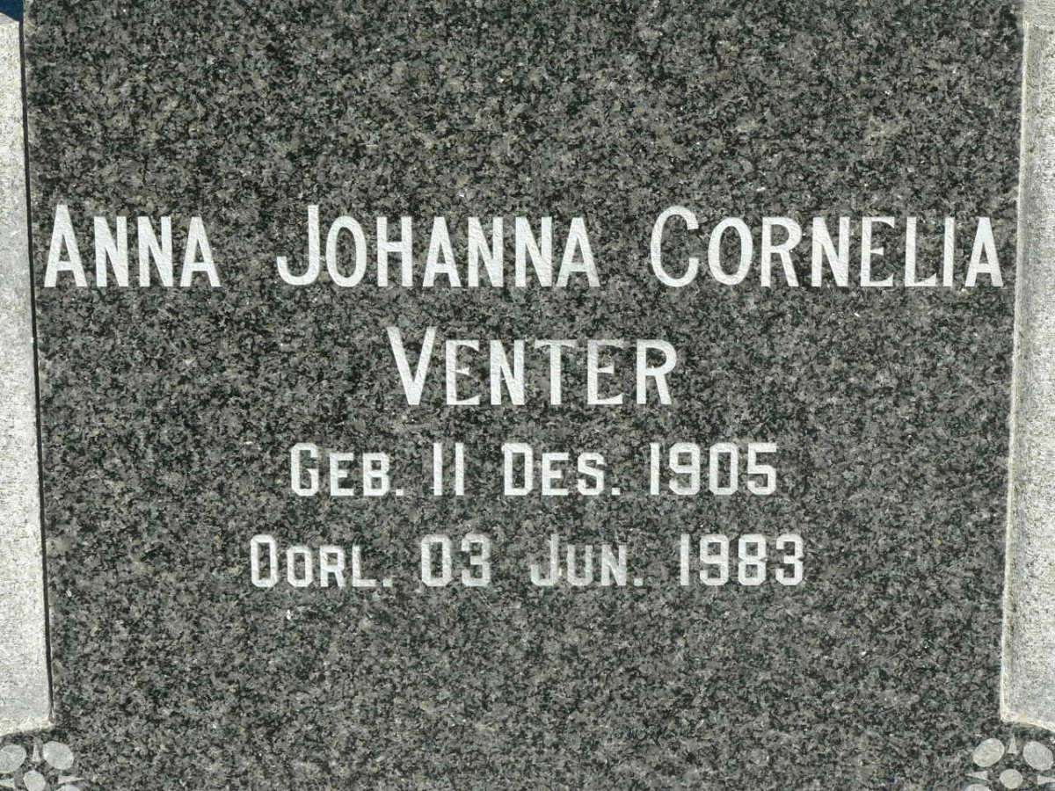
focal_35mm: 147
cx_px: 528
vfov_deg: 10.1
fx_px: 4480
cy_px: 396
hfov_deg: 13.4
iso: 100
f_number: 5
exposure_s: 1/400
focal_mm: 24.6
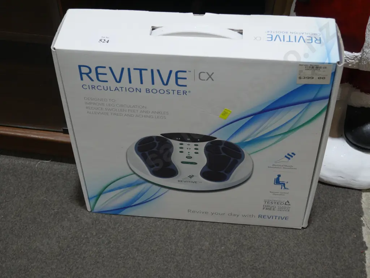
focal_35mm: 54
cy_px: 139
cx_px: 185
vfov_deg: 27.1
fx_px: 577
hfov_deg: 35.5
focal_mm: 27
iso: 320
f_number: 5.3
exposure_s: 1/60
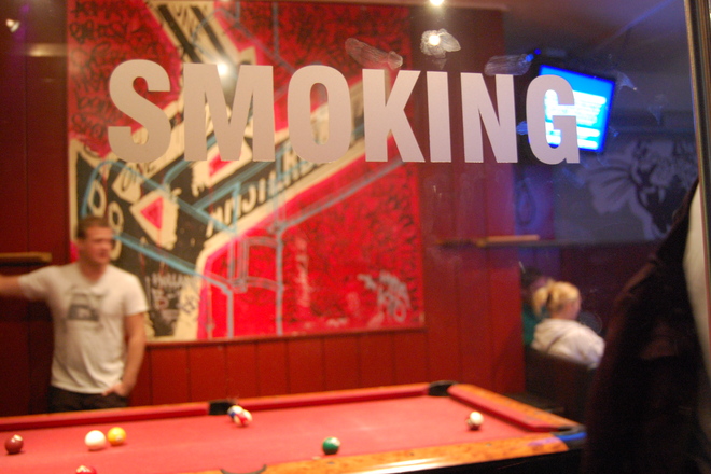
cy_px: 237
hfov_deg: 55.1
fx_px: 681
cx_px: 356
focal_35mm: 34
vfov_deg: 38.4
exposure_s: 1/8
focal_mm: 23
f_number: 3.8
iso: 1600
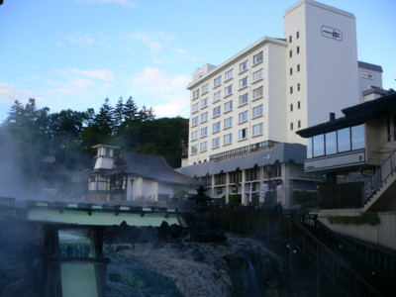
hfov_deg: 52.6
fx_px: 400
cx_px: 198
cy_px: 148
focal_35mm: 35
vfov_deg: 40.7
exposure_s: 1/250
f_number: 2.8
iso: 80
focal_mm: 5.8
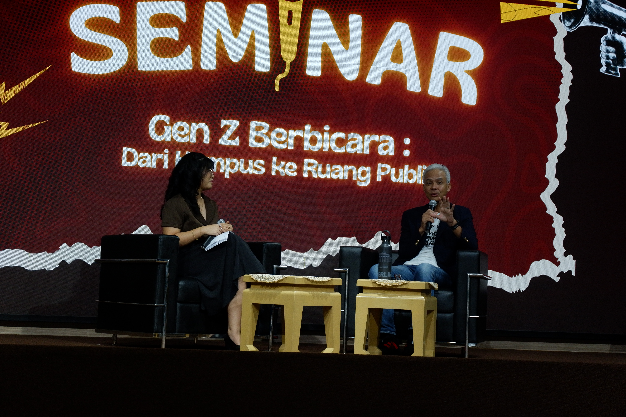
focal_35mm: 75
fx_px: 1304
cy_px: 208
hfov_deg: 27.0
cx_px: 313
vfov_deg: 18.2
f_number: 5.6
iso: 1600
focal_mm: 50
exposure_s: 1/140
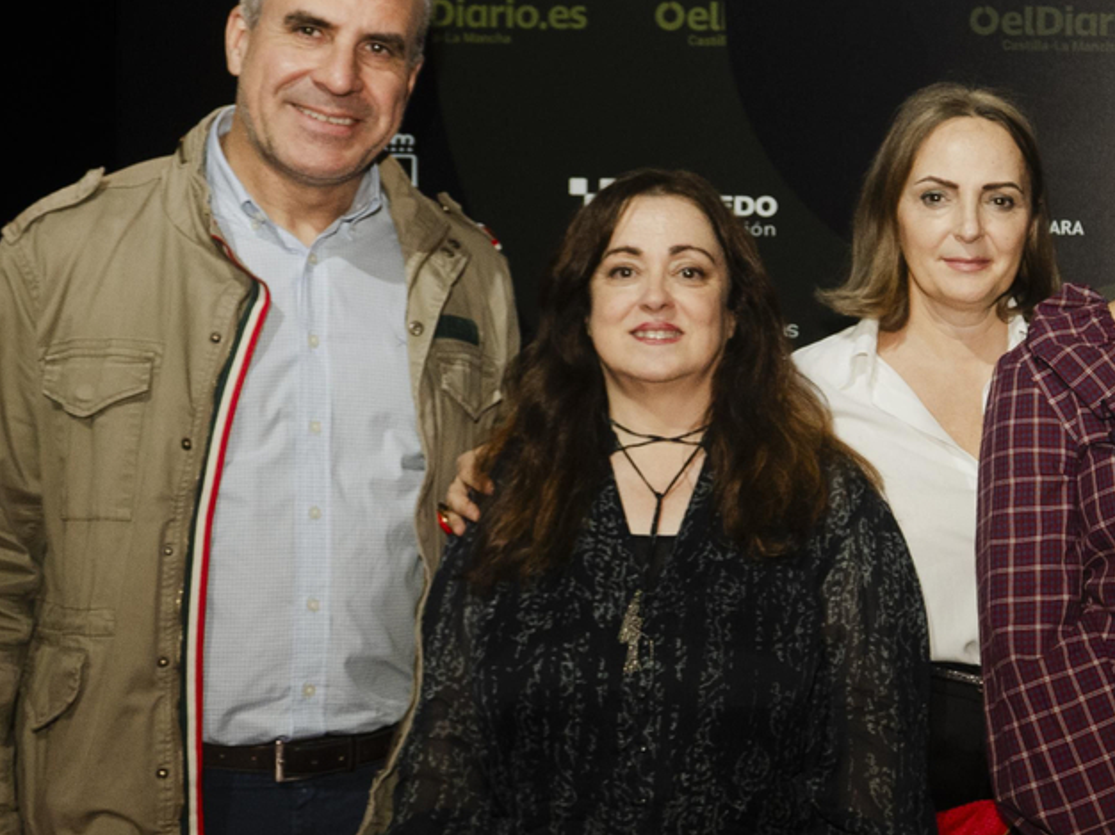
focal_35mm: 82
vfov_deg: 18.0
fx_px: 2640
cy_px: 410
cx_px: 1557
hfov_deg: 21.0
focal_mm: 26
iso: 800
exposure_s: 1/160
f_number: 4
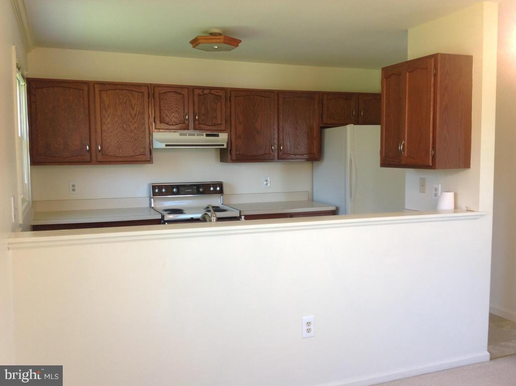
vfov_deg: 40.6
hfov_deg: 52.7
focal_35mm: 35
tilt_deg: -3.3
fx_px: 521
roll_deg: -0.5
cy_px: 193
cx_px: 258
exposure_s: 1/40
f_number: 2.4
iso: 50
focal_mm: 4.28
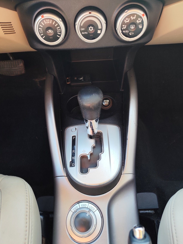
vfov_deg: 71.6
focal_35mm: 24
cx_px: 91
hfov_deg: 56.8
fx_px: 169
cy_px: 123
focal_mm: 6.14
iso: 160
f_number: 1.65
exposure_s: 1/50
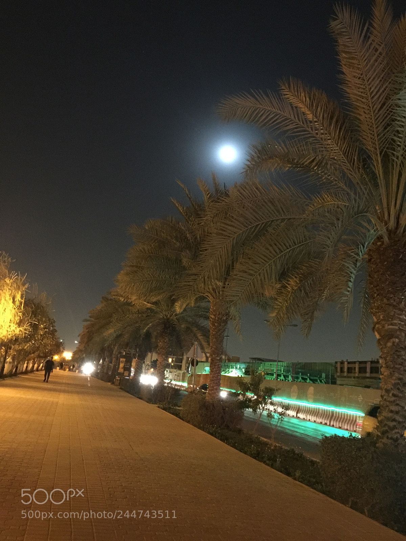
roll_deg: -6.6
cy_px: 270
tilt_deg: +15.1
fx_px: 454
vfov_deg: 61.7
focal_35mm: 29
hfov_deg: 48.2
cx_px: 203
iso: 320
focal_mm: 4.15
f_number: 2.2
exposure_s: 1/4
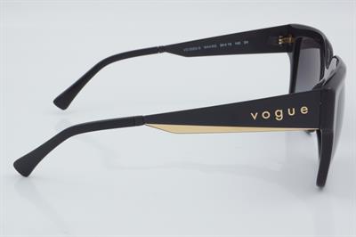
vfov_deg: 18.2
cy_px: 118
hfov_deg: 27.0
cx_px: 178
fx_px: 741
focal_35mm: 75
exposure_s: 1/4
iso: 100
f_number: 32
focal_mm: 50
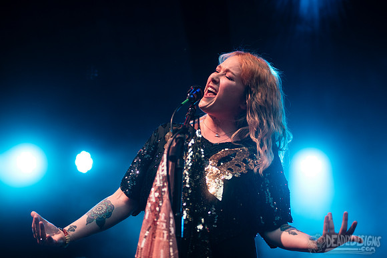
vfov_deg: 16.0
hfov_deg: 23.8
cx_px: 198
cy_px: 120
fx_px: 917
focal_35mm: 85
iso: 1000
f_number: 3.2
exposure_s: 1/250
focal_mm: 80
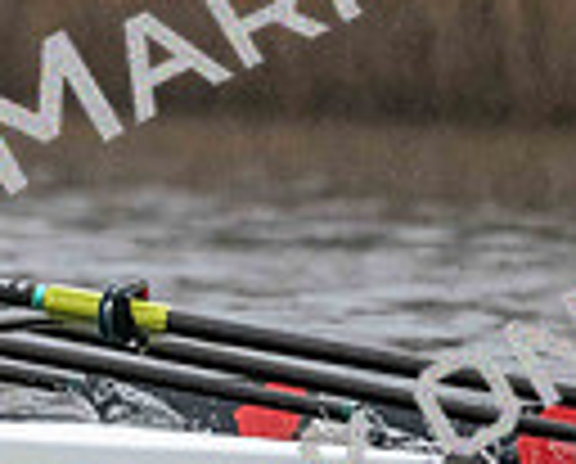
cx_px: -720
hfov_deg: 1.1
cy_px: -2
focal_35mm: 1699
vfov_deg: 0.9
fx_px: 29030
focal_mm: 400
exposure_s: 1/1600
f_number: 4.5
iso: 6400
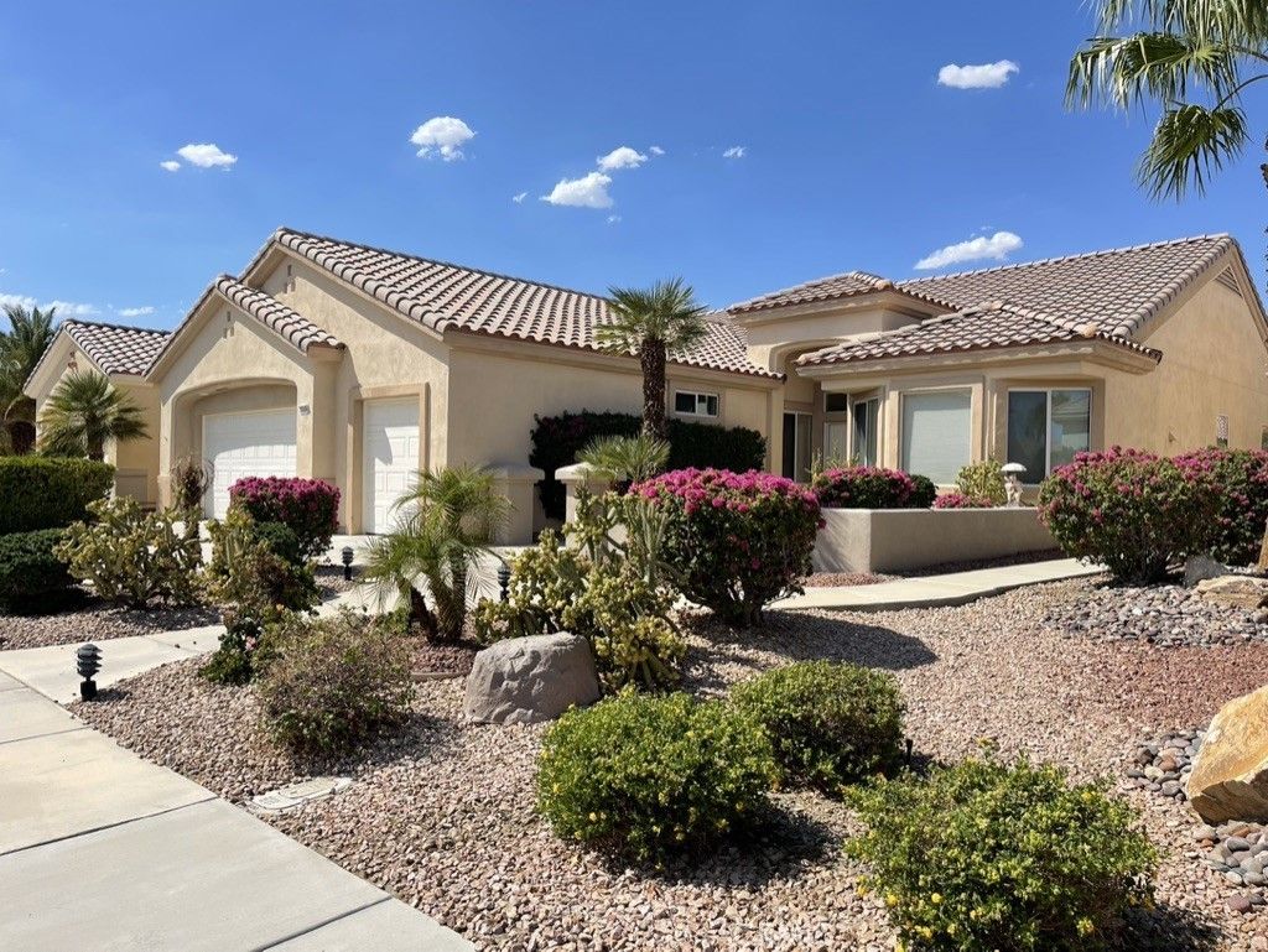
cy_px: 476
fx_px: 953
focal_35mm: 26
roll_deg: -1.1
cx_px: 634
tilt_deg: +0.4
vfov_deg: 53.1
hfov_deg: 67.3
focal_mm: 5.1
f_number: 1.6
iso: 32
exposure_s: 1/4525
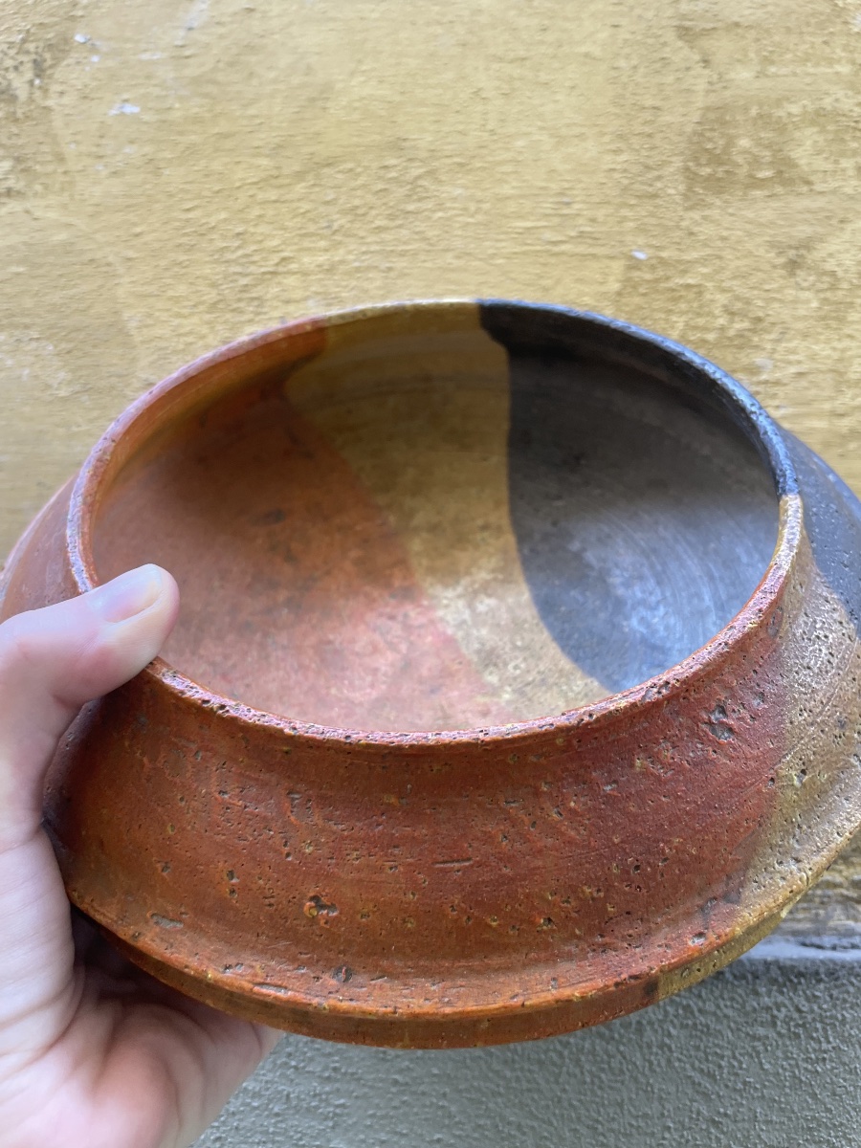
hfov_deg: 53.1
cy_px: 574
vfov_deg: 67.3
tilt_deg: +8.9
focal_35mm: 26
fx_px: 862
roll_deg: -0.1
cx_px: 430
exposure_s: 1/121
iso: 125
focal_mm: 4.2
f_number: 1.6
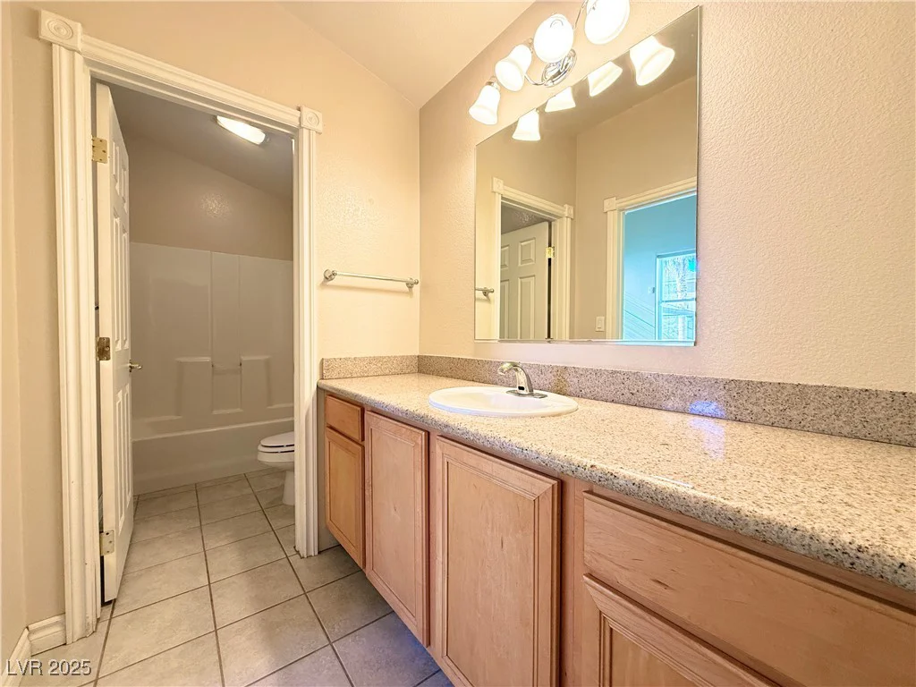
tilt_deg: -0.7
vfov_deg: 85.7
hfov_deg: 102.1
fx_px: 370
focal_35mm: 14
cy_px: 344
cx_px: 458
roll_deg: +0.0
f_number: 2.2
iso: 200
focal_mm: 2.22
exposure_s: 1/120
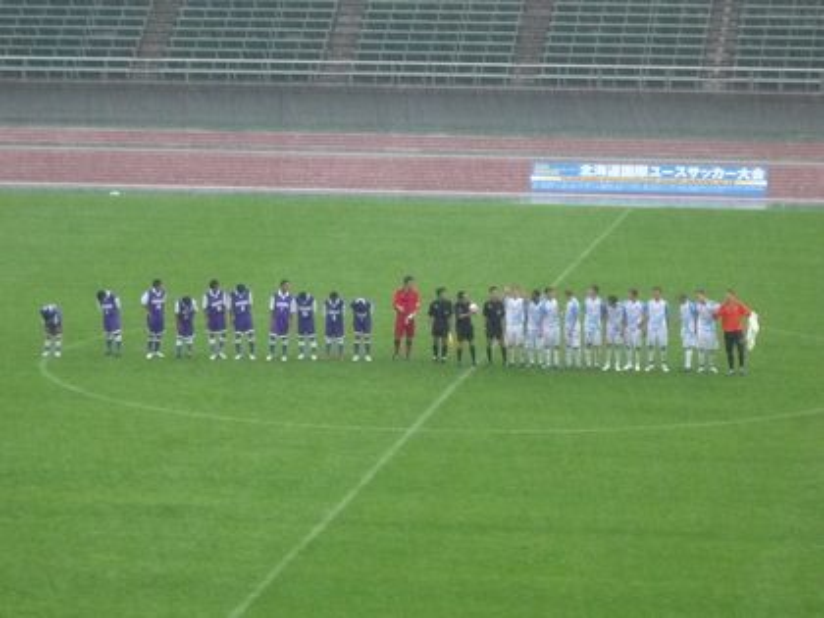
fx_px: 4285
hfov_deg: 11.0
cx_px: 412
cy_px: 309
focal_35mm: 180
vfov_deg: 8.2
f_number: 5.6
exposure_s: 1/50
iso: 400
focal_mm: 17.6
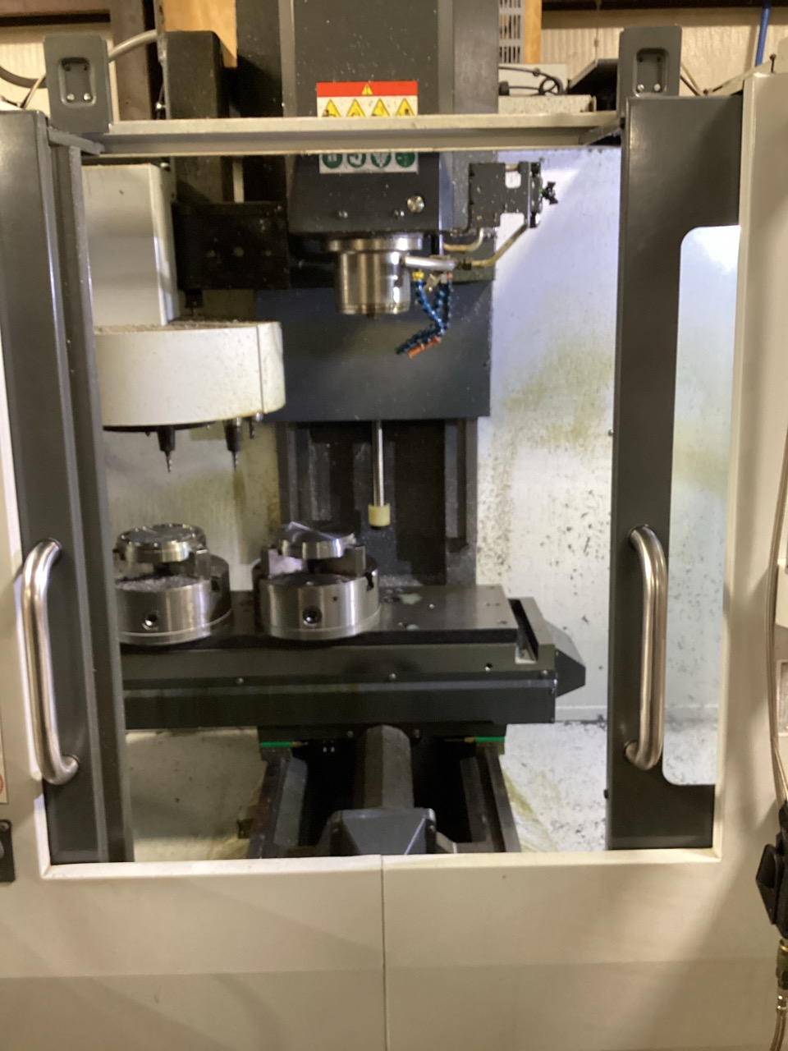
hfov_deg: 45.4
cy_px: 526
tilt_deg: -15.5
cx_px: 394
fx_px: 941
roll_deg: +1.0
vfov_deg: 58.4
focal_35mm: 31
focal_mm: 3.3
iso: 250
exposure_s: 1/40
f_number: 2.4
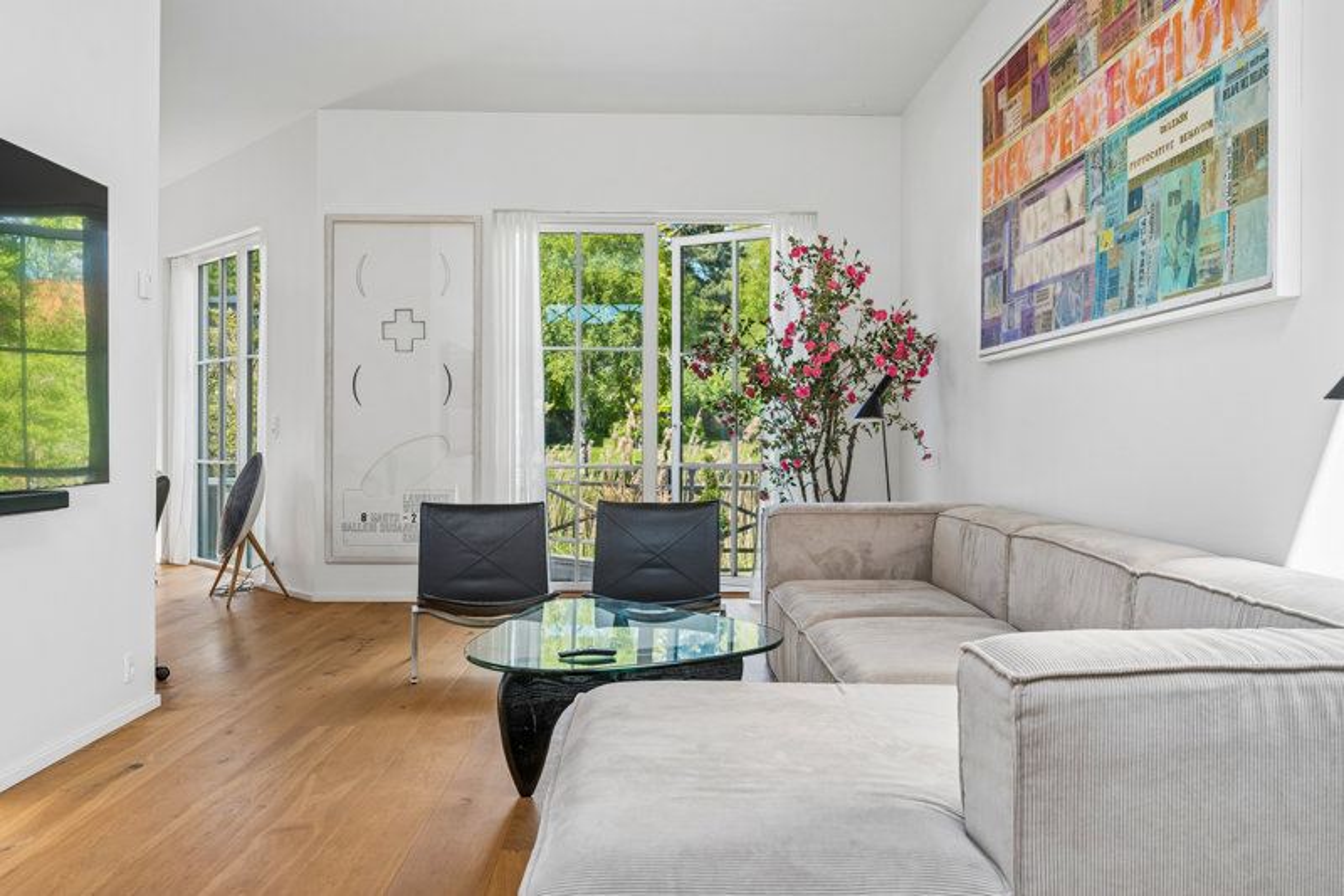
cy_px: 448
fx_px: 1120
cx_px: 672
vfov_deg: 43.6
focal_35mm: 30
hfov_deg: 61.9
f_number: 5
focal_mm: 30
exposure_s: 1/100
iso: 400
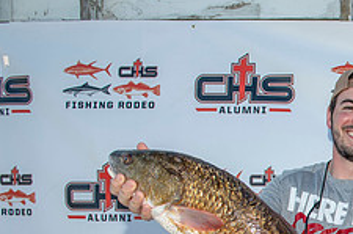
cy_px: 275
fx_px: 607
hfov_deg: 27.8
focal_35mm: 62
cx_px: 439
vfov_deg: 20.5
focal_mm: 24
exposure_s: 1/125
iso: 50
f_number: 6.3
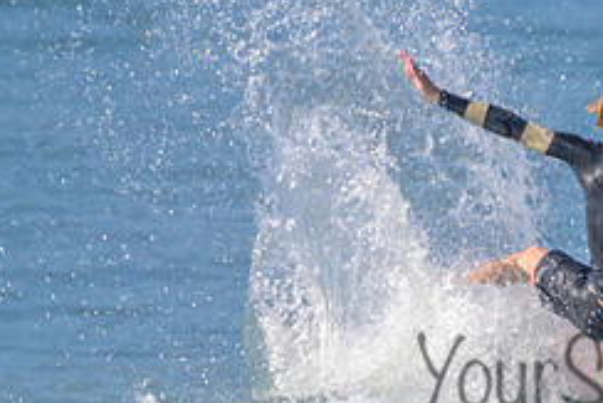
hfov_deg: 0.9
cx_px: 565
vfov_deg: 0.6
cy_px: 391
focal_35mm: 2414
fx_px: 40457
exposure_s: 1/2000
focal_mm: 800
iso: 800
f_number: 11
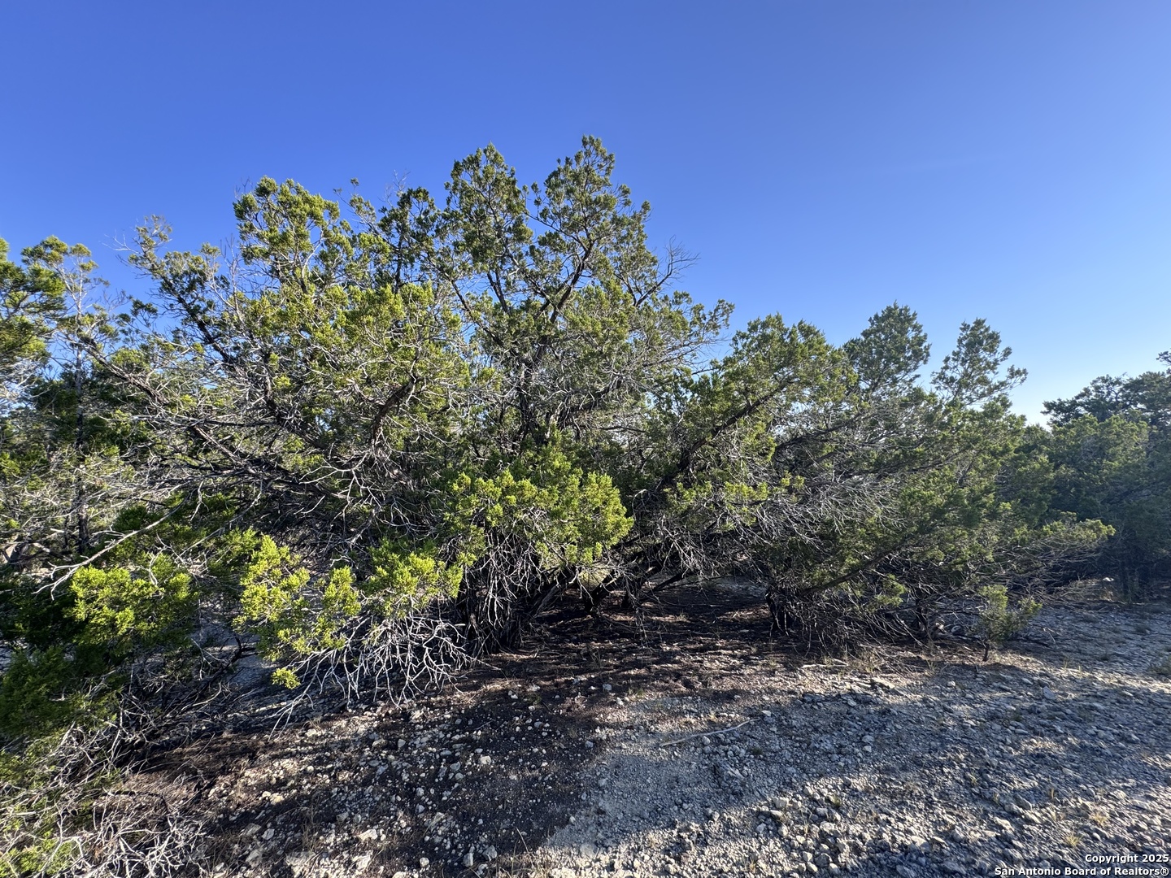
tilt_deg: +3.3
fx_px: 474
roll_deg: -0.7
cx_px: 586
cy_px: 439
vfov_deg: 85.7
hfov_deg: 102.1
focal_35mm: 14
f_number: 2.2
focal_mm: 2.22
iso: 40
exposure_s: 1/384
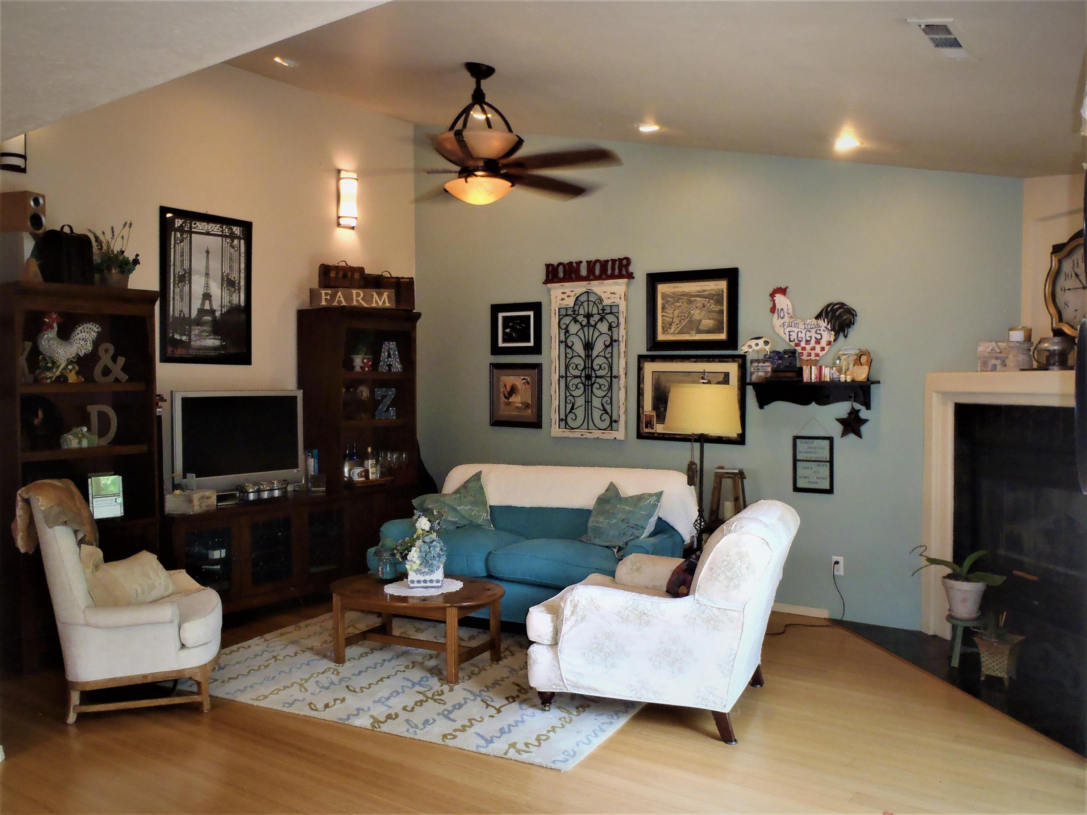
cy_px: 408
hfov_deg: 63.4
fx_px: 879
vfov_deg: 49.7
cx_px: 544
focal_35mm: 28
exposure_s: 1/30
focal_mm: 5
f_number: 3.9
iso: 250
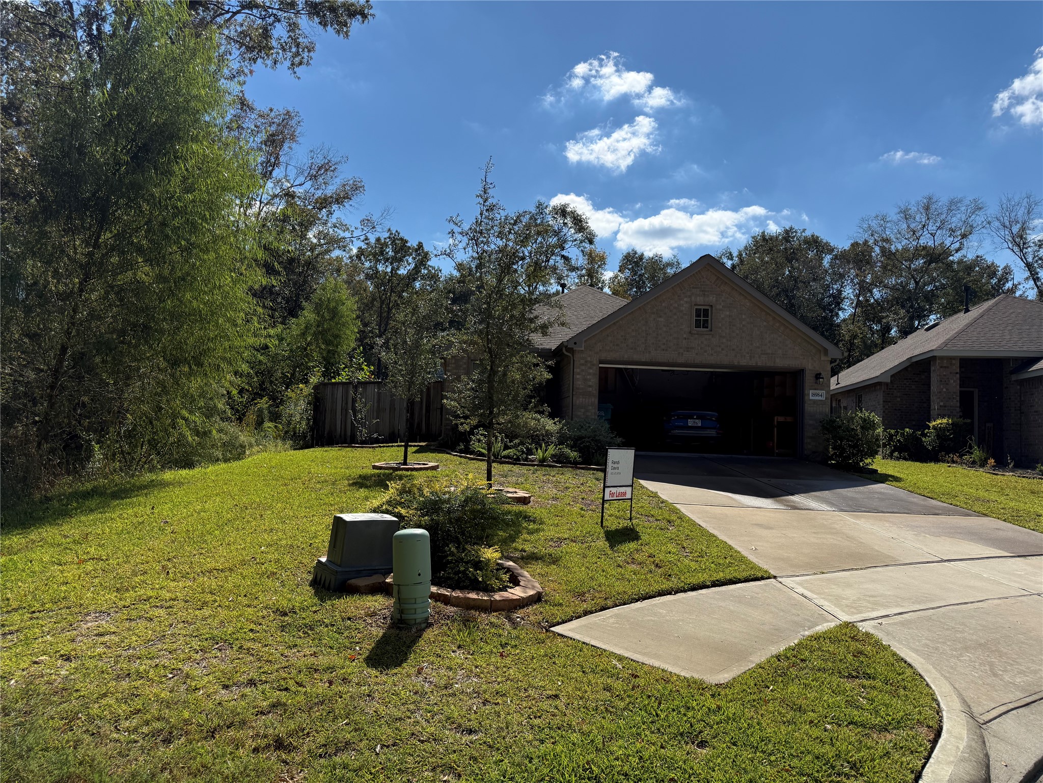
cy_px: 392
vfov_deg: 56.8
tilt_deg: +3.7
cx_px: 522
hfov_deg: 71.6
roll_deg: -2.2
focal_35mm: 24
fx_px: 723
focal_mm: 6.76
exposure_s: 1/8130
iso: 100
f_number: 1.78
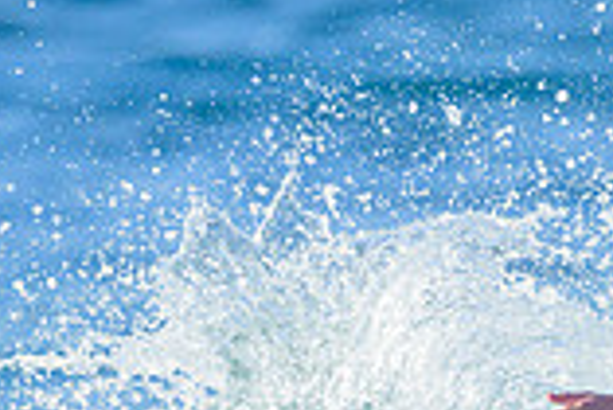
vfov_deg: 0.4
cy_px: 561
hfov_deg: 0.6
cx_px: 467
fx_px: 63349
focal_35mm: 3717
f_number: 6.3
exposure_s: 1/2500
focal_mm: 800
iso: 560
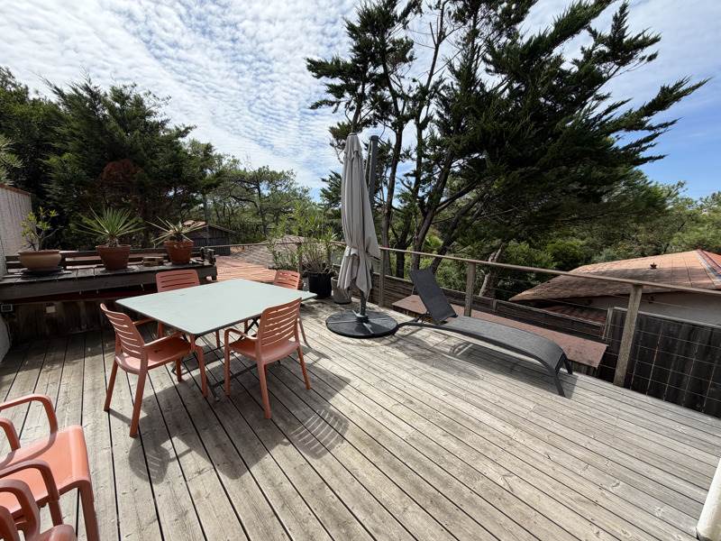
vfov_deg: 85.7
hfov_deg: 102.1
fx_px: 292
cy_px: 270
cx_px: 360
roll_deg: -1.2
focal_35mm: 14
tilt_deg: -11.4
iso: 25
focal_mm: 2.22
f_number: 2.2
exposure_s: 1/1033
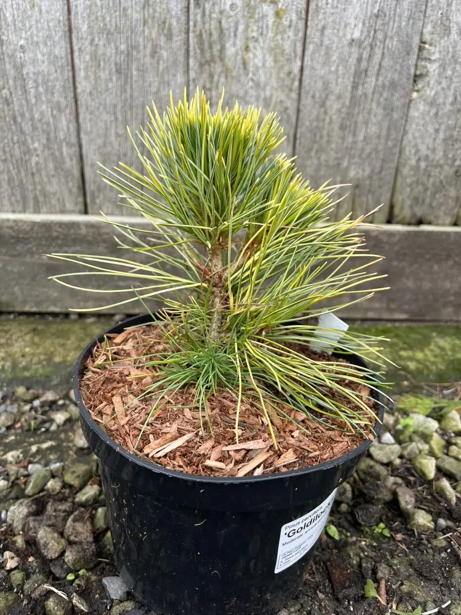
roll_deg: -1.7
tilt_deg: -23.9
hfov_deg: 53.1
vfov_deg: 67.3
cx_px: 230
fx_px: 462
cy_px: 308
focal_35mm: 26
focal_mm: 5.1
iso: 40
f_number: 1.6
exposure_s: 1/256
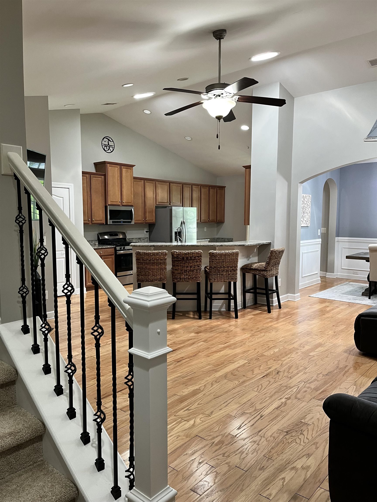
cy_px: 251
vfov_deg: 67.3
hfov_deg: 53.1
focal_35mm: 26
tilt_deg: -5.9
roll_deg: +0.9
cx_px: 188
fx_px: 378
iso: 125
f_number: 1.6
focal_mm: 5.1
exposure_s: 1/60
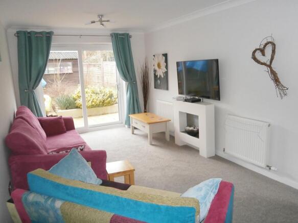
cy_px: 112
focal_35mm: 26
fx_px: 224
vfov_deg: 53.0
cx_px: 149
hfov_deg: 67.3
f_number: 2.8
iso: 200
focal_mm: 4.7
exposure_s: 1/30
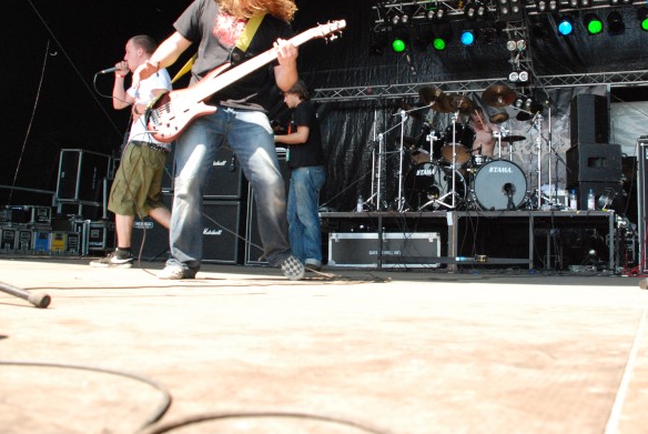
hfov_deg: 51.3
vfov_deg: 35.9
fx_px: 667
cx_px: 403
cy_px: 166
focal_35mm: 37
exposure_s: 1/1500
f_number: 4.8
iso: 1600
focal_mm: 18
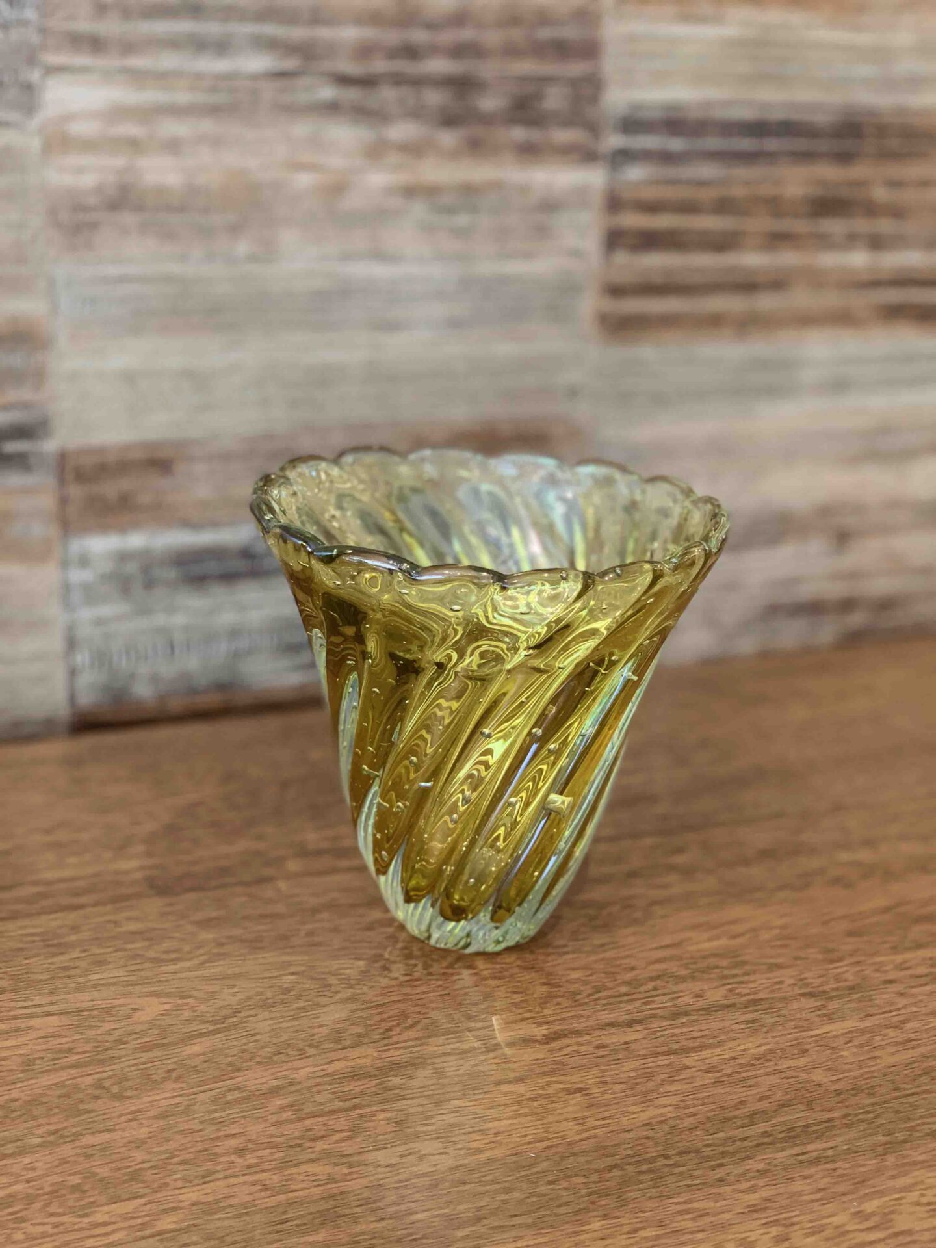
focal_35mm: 52
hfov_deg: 28.0
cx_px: 468
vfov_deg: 36.8
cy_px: 624
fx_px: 1875
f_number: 2.4
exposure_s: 1/50
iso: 125
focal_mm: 6
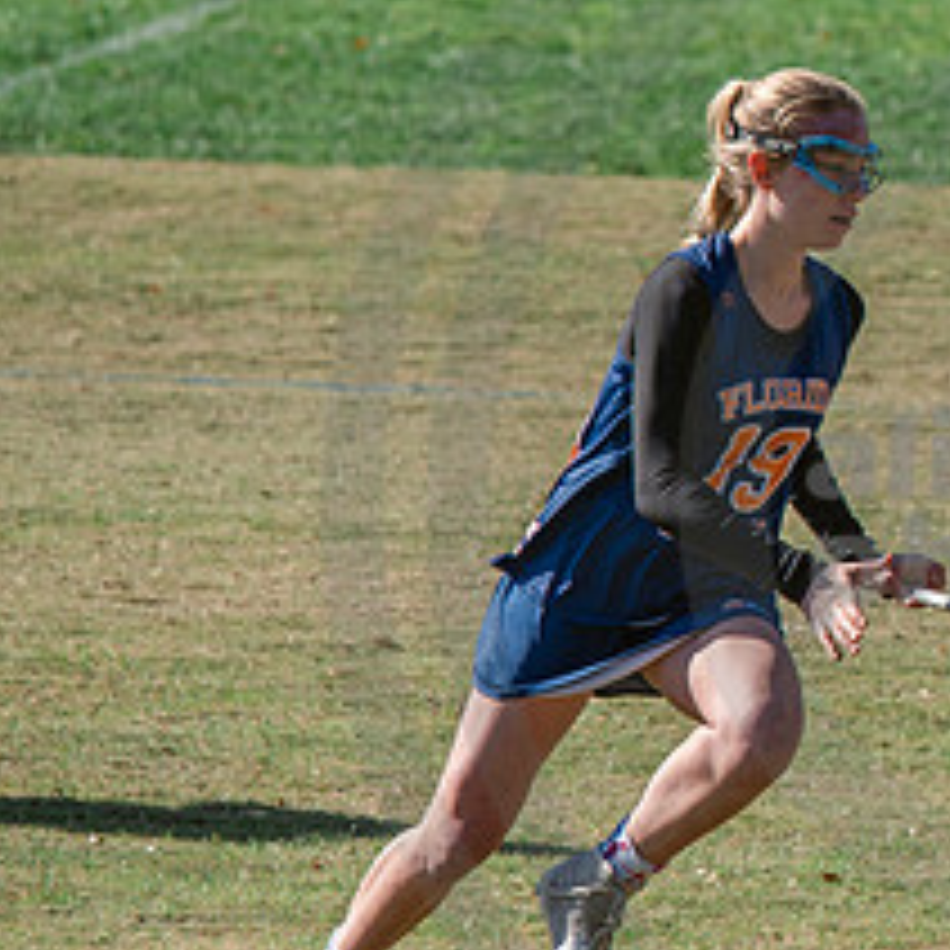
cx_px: 1600
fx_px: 19809
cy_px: 187
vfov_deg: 2.7
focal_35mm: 638
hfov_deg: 2.7
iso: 250
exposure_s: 1/1600
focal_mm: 200
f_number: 5
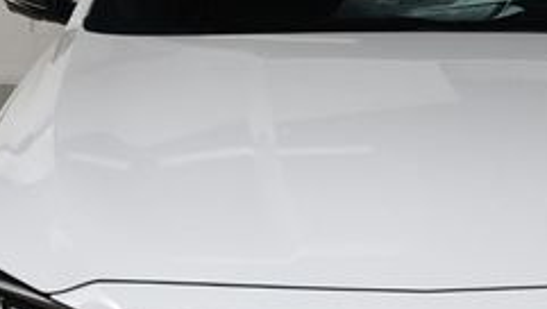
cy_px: 245
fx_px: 1611
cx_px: 381
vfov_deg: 10.9
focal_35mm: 111
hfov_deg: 19.2
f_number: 13
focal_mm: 27
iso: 100
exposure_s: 1/160
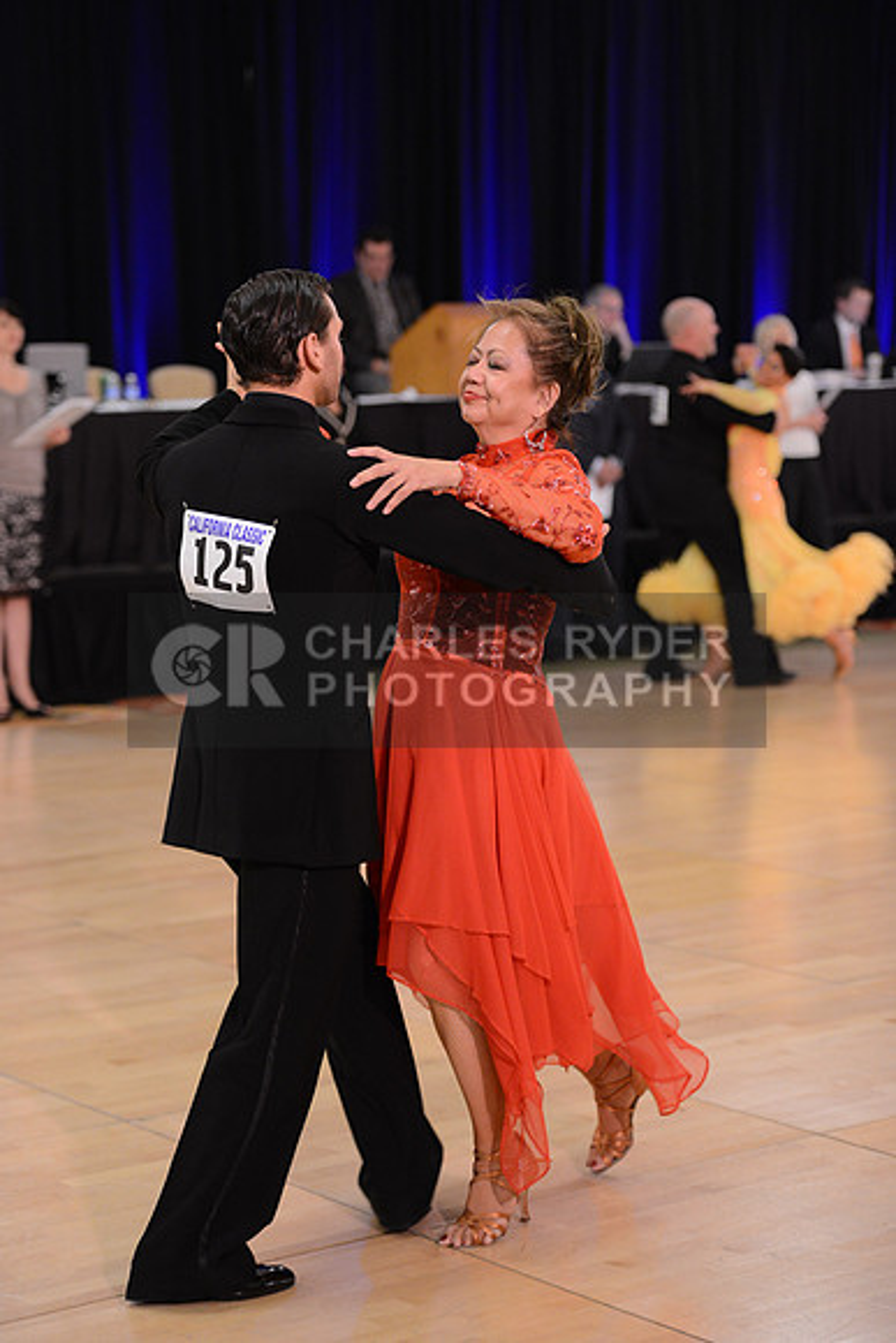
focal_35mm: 82
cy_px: 672
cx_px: 448
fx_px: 3059
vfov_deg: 24.8
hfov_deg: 16.7
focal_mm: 82
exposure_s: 1/250
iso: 2500
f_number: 2.8
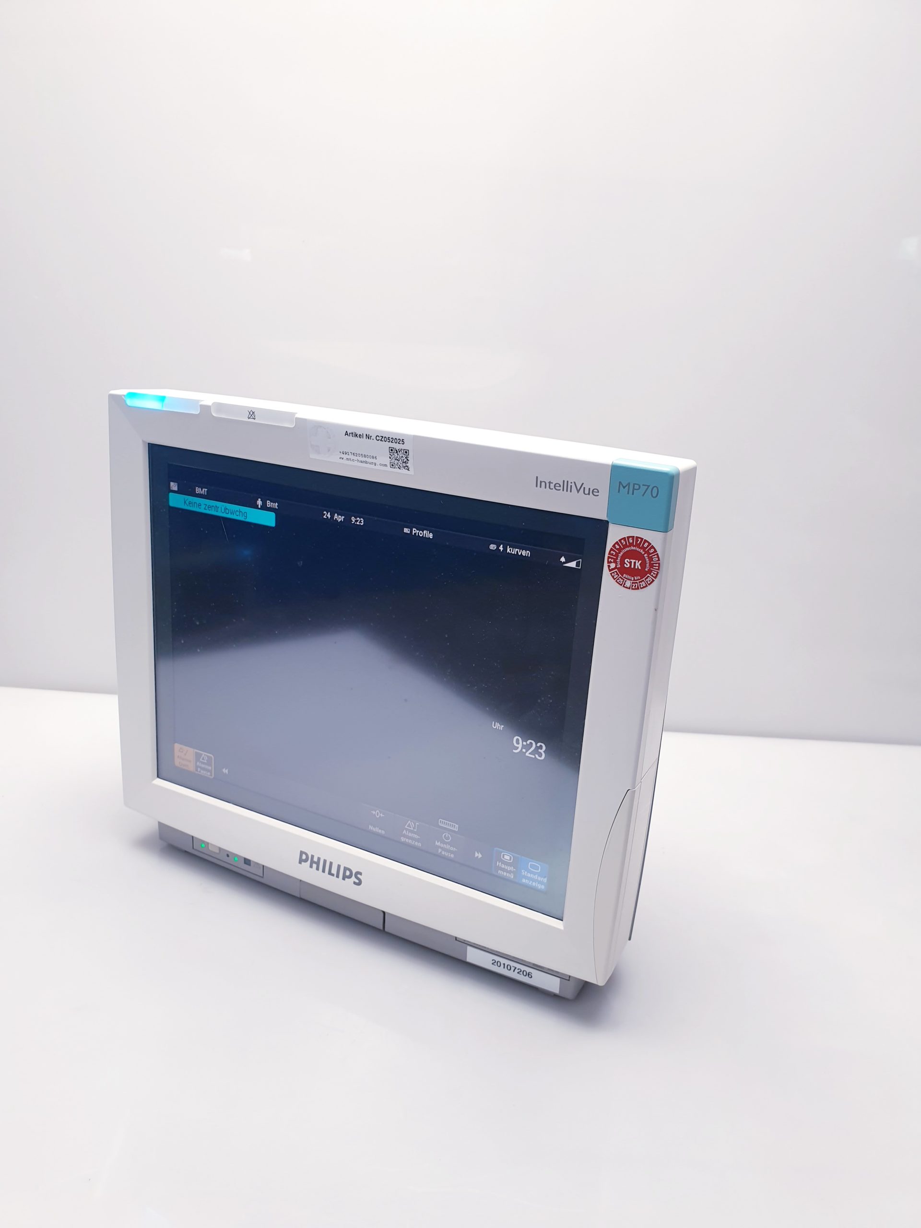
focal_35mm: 26
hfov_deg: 53.1
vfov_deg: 67.3
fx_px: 922
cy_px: 614
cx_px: 460
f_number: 2.4
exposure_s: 1/50
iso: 80
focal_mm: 4.3
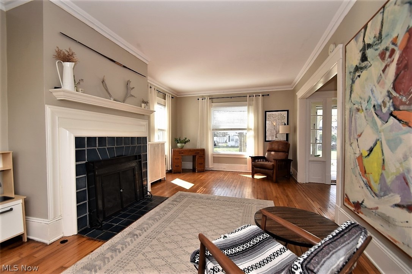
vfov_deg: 77.3
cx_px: 206
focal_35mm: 15
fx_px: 172
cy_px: 137
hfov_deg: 100.4
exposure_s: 1/60
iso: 200
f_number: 8
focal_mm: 10
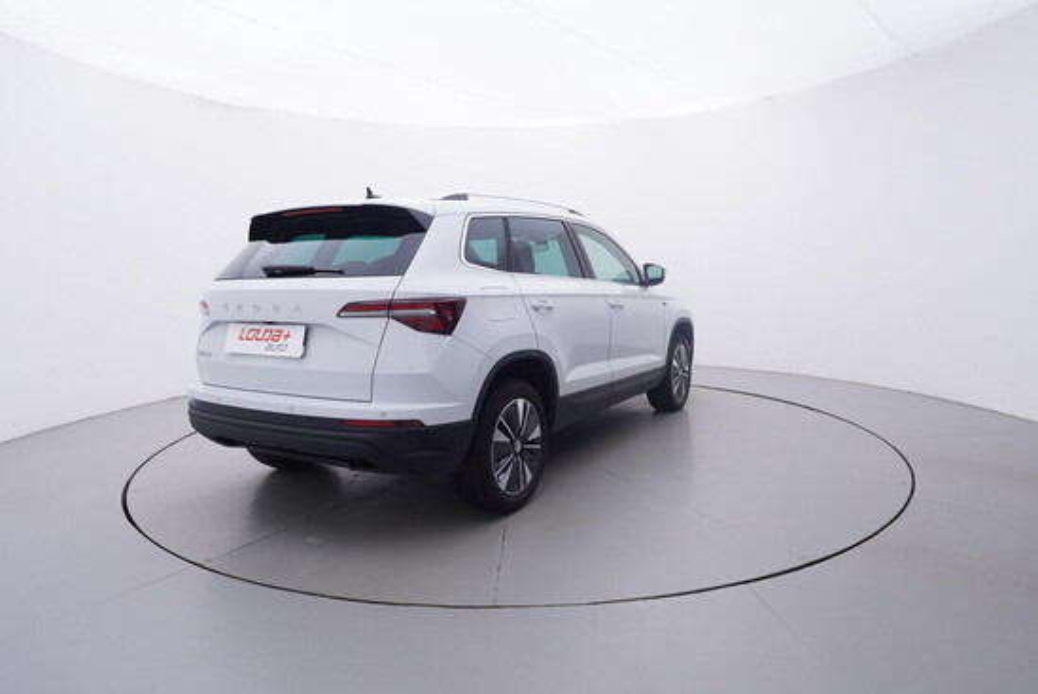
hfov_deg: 77.3
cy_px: 347
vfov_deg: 56.2
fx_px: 649
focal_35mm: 22
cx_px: 519
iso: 200
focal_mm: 15
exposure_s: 1/80
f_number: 5
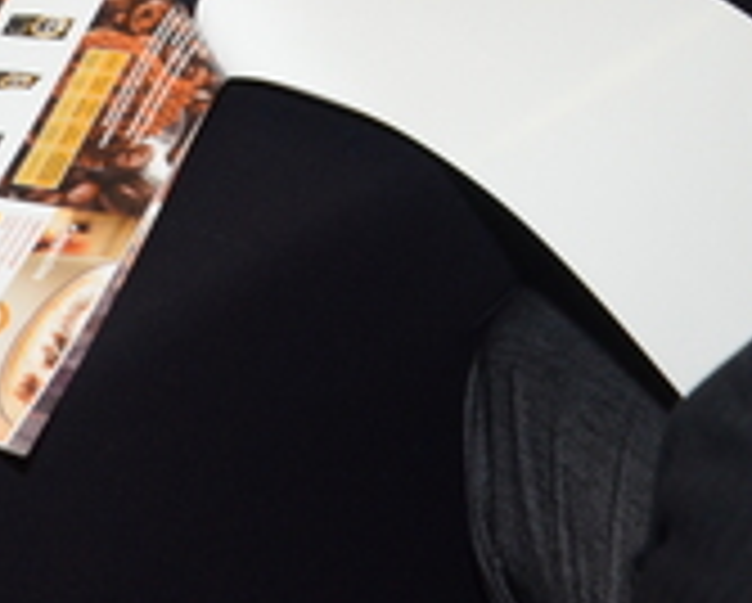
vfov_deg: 7.7
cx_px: -18
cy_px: -464
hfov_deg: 9.9
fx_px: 4323
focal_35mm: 194
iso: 800
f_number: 7.1
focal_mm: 32
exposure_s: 1/60
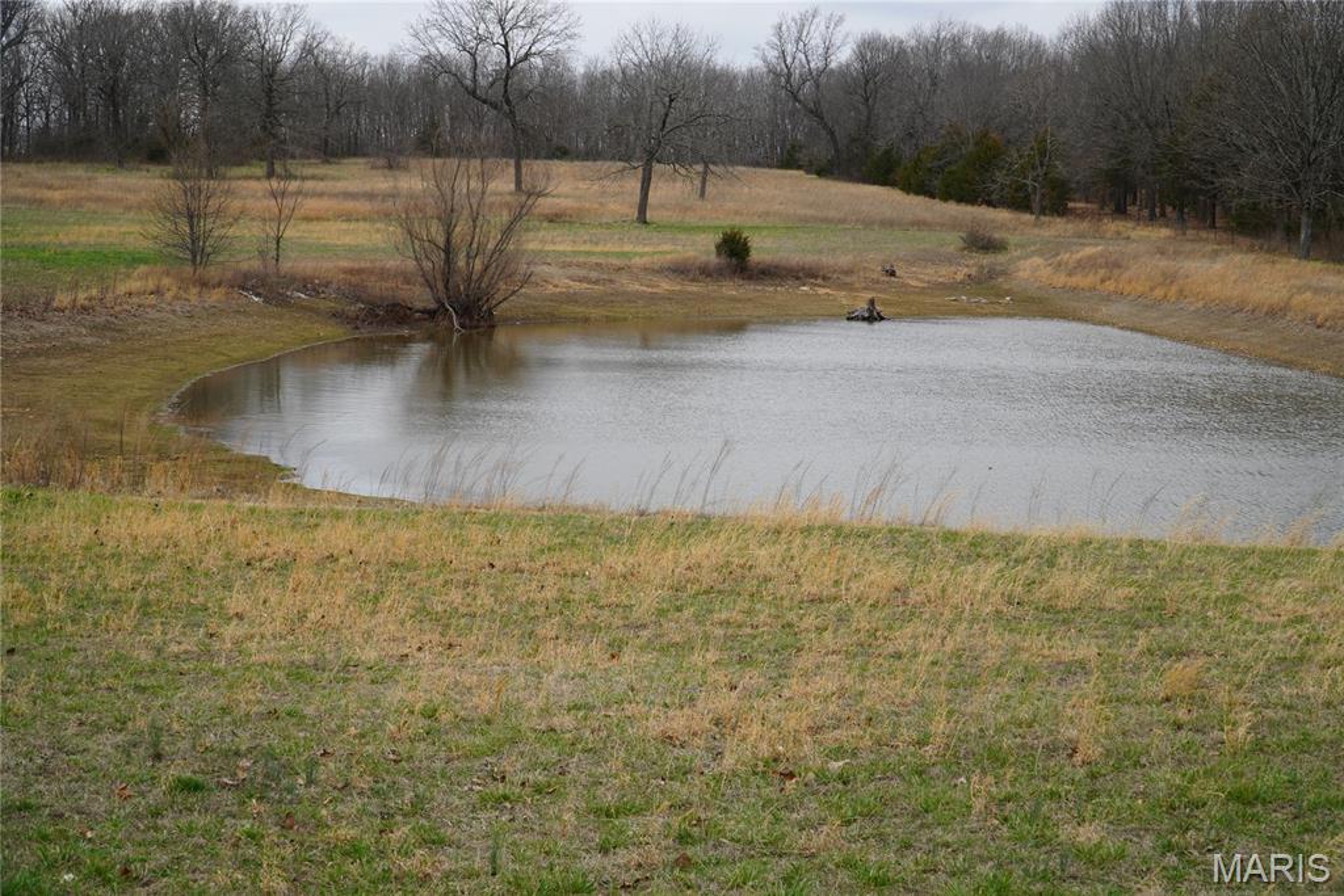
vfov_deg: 28.1
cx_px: 672
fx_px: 1792
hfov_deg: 41.1
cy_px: 448
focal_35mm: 48
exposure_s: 1/125
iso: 100
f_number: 8
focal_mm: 32
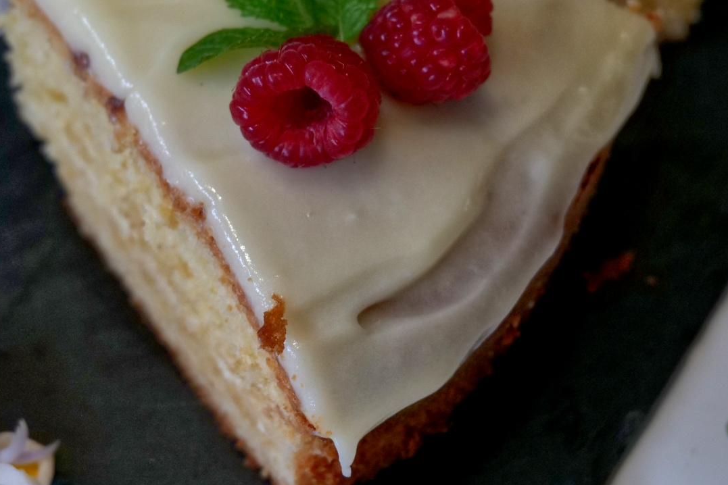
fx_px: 2164
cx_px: 294
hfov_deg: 19.1
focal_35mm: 107
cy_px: 118
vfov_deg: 12.8
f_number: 7.1
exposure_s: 1/100
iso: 2500
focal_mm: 60
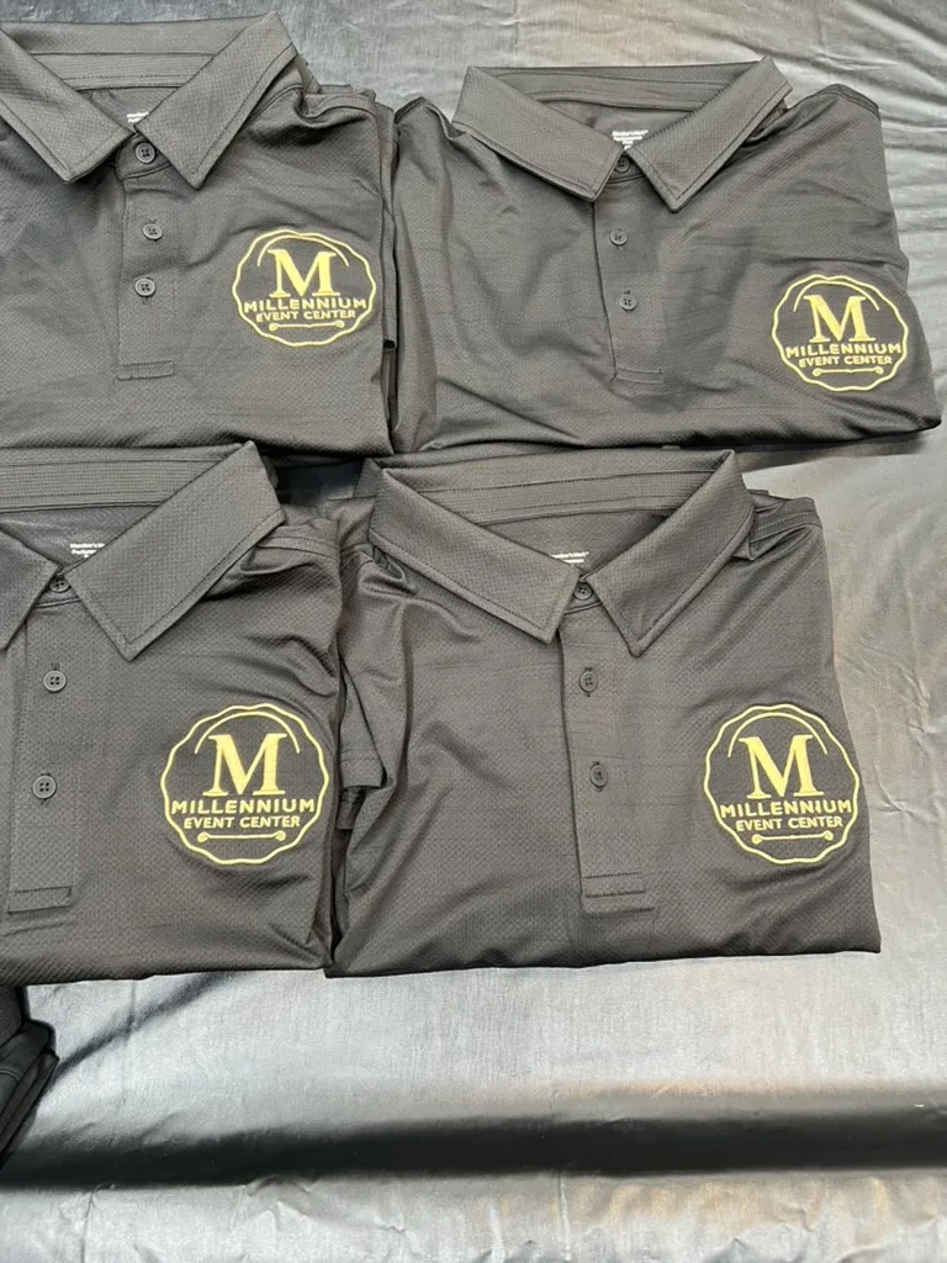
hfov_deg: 53.1
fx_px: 948
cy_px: 632
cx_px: 474
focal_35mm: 26
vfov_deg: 67.3
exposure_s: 1/60
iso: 80
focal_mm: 5.7
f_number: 1.5
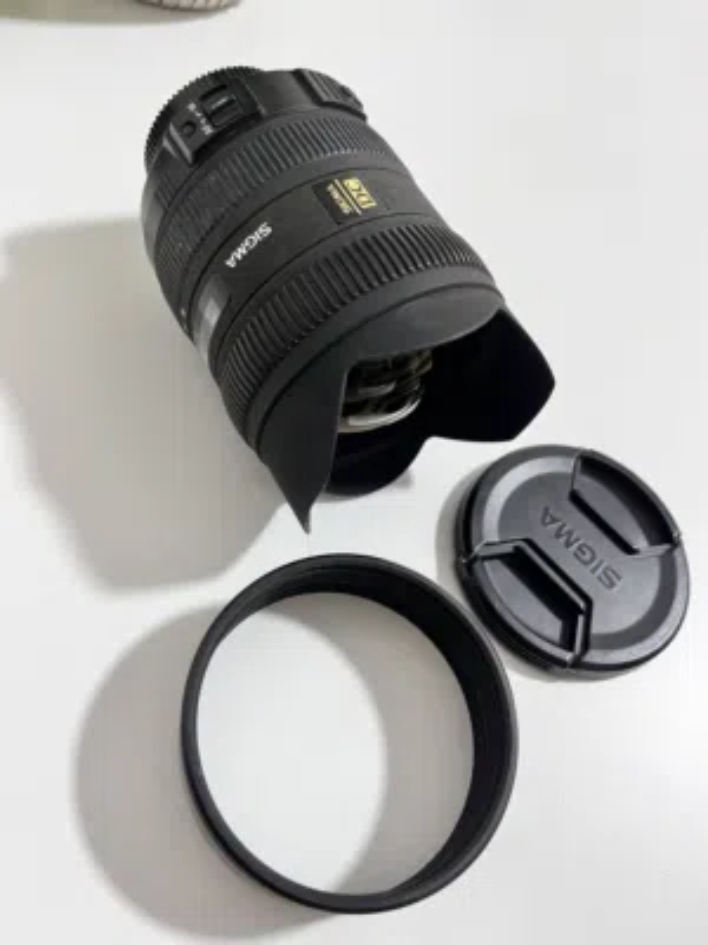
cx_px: 354
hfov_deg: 53.1
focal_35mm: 26
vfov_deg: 67.3
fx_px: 709
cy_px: 472
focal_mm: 5.1
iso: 100
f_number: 1.6
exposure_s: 1/50
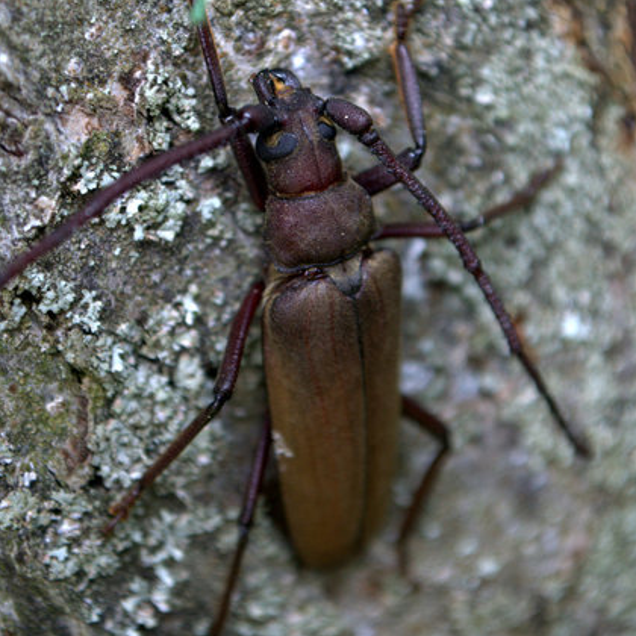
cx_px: 317
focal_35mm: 107
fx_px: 2217
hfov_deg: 16.3
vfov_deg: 16.3
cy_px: 288
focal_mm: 55
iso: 500
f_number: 5.6
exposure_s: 1/60
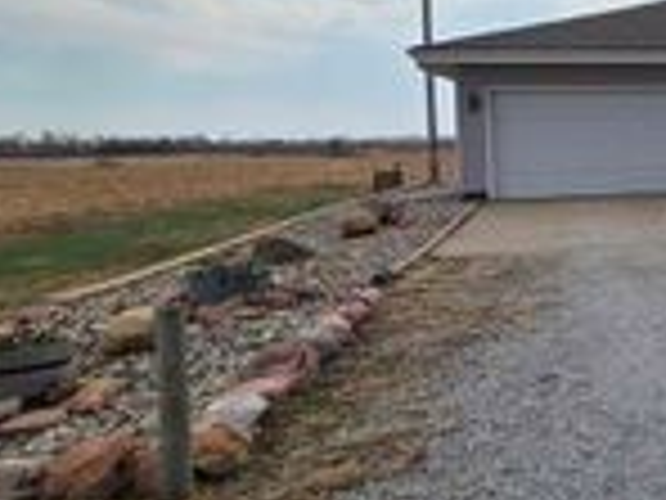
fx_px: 847
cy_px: 142
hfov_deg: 32.3
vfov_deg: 32.4
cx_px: 868
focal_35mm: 44
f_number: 1.9
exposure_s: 1/3953
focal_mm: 2.2
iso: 40
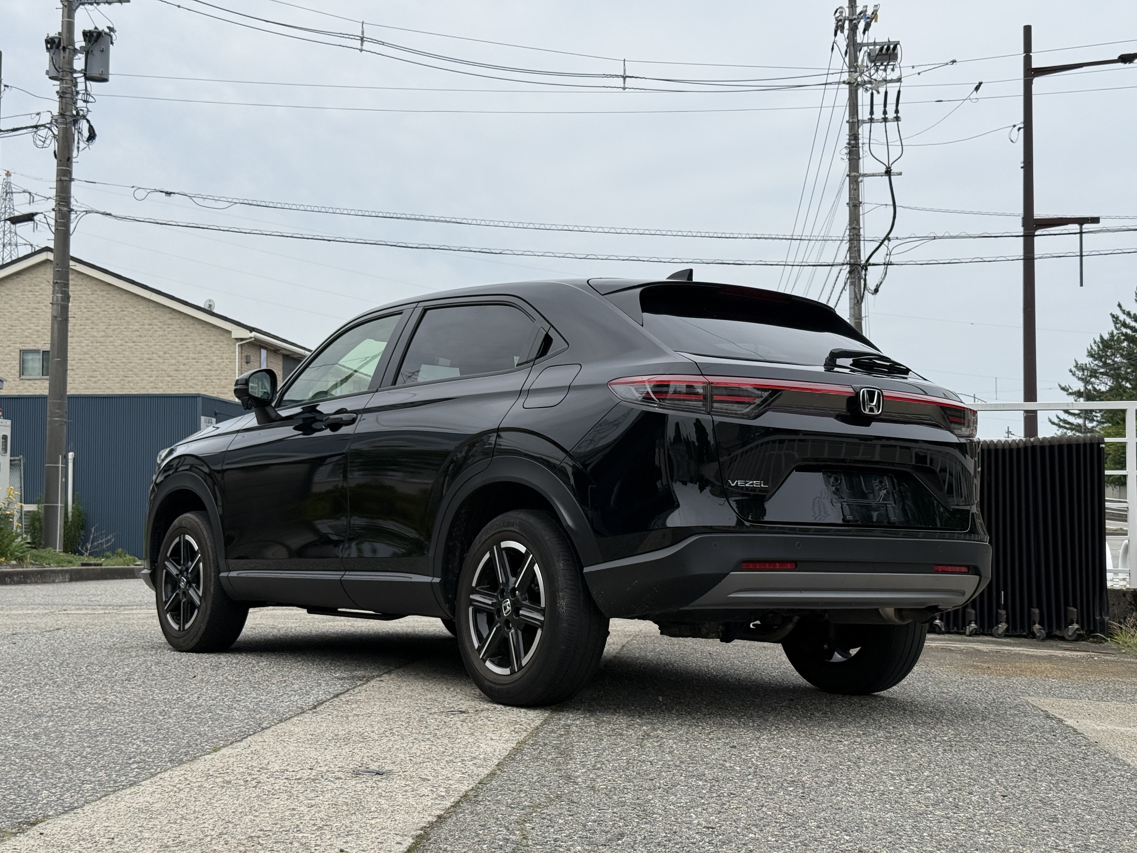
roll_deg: -0.1
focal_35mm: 48
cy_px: 426
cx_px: 568
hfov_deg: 39.7
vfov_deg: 30.3
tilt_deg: +3.7
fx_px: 1577
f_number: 1.78
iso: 64
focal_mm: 6.76
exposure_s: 1/5587
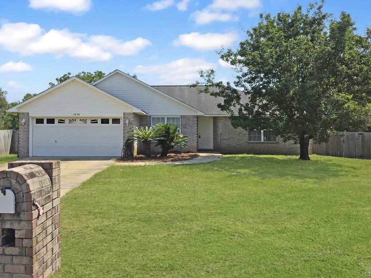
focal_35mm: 28
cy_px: 111
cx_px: 173
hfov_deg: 63.4
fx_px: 300
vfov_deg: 49.4
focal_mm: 6.5
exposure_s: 1/7622
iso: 64
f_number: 1.4
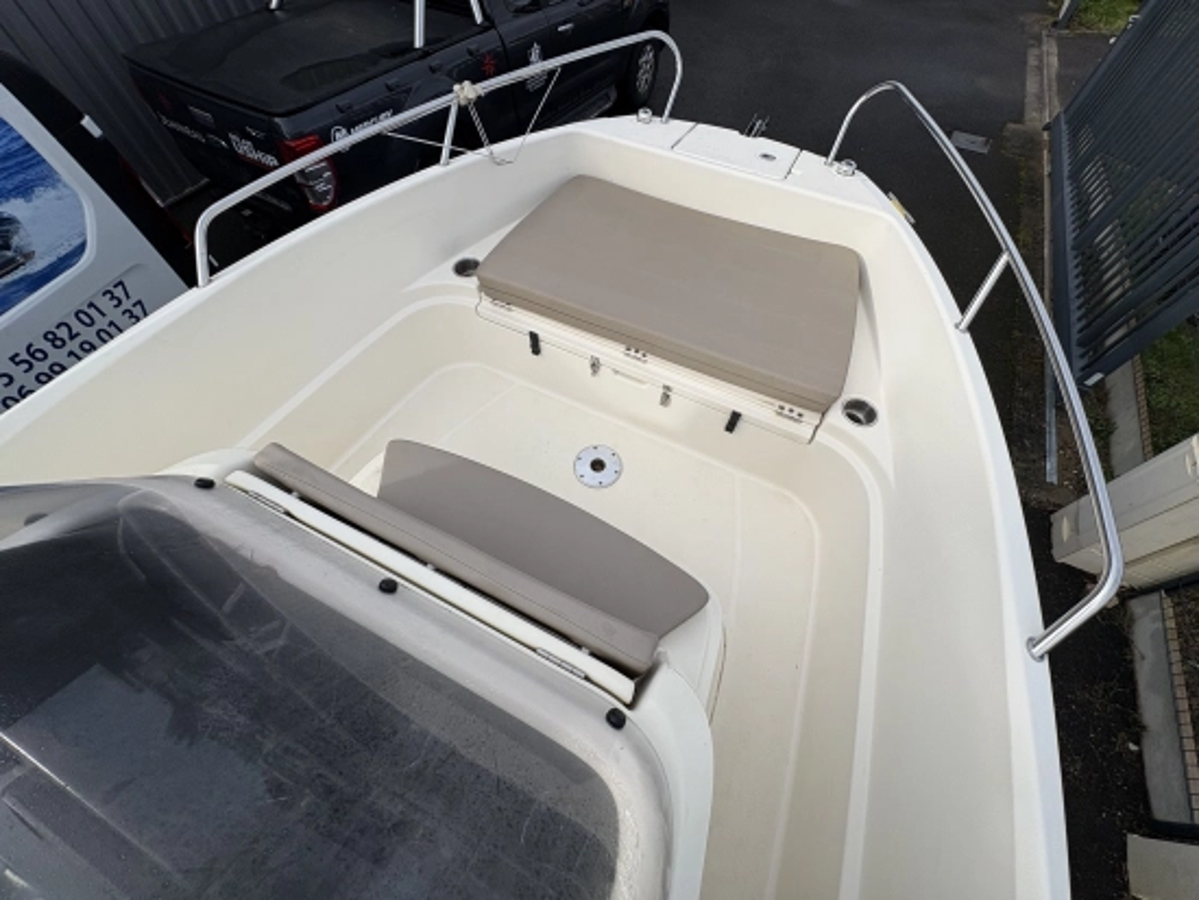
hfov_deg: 102.0
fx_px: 485
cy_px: 450
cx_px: 600
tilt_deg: -55.9
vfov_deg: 85.7
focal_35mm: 14
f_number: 2.2
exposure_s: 1/1672
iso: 40
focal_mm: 2.22
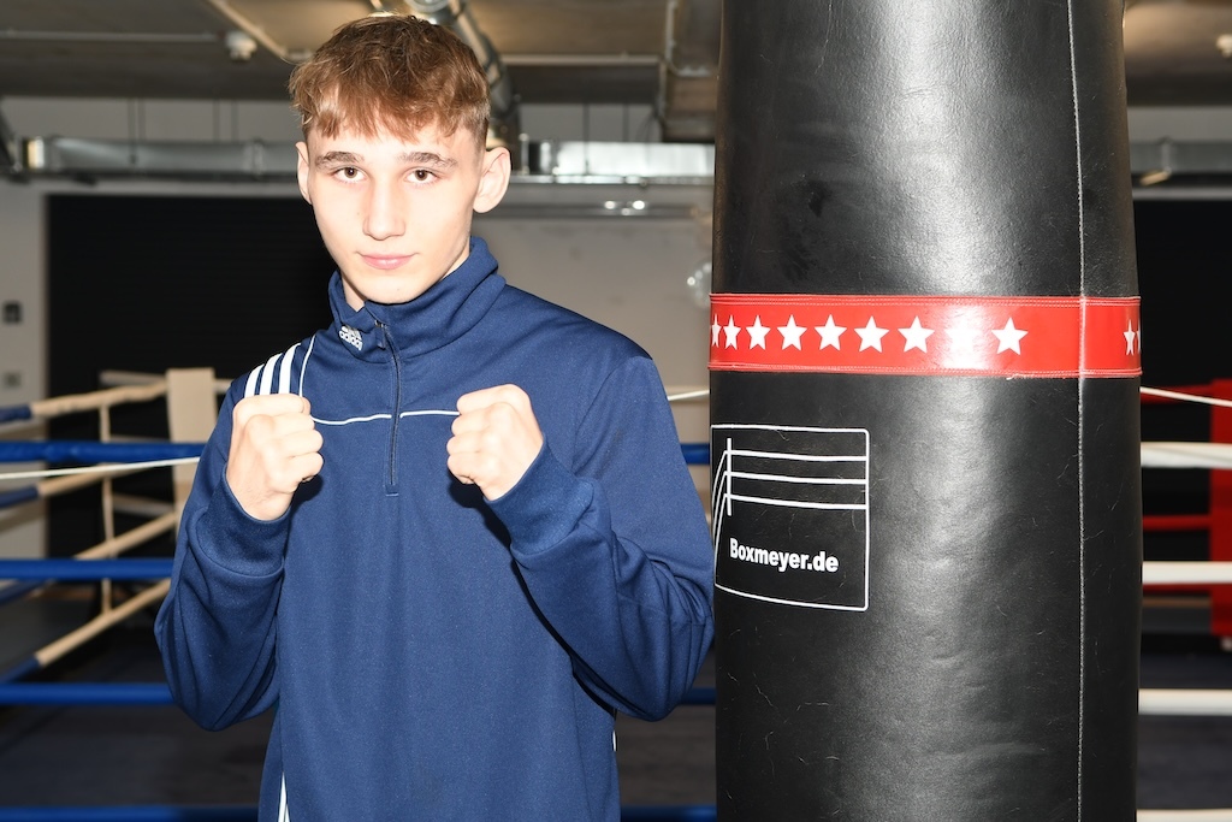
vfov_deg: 20.6
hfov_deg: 30.5
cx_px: 616
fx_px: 2259
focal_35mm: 66
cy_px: 411
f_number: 4.5
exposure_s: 1/100
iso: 400
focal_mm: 44
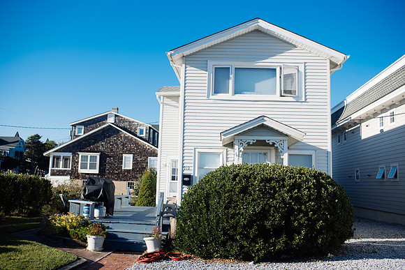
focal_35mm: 35
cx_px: 202
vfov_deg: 37.9
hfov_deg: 54.4
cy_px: 135
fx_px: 394
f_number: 2.8
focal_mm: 35
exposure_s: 1/1250
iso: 100
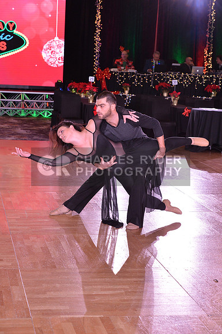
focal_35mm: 86
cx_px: 111
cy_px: 167
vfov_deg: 23.7
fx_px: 798
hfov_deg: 15.8
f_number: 6.3
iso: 2000
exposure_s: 1/250
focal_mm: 86
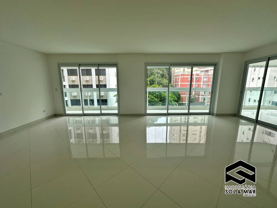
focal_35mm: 14
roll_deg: +0.2
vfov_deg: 85.7
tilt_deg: -10.0
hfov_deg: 102.1
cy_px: 104
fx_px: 112
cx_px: 138
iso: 40
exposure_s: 1/158
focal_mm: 2.22
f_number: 2.2
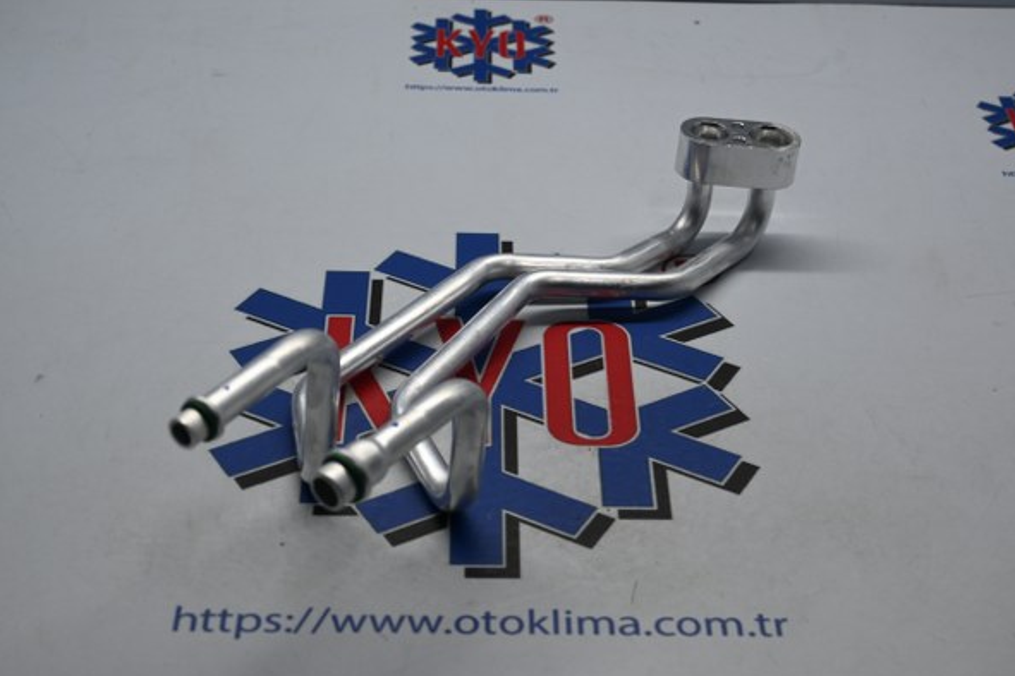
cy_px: 341
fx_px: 1889
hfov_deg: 30.1
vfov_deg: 20.3
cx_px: 514
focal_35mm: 67
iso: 250
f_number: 6
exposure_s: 1/80
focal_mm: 44
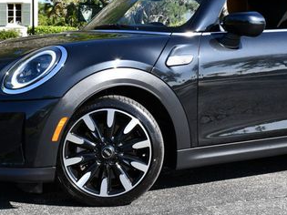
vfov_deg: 17.1
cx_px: 190
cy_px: 52
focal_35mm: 86
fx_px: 713
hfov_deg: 22.7
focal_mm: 22
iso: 200
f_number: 8
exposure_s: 1/250
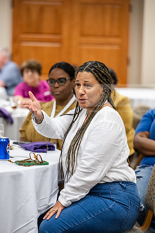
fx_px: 775
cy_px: 116
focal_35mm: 120
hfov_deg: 11.4
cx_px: 78
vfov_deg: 17.1
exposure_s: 1/200
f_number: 2.8
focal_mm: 120
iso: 2000
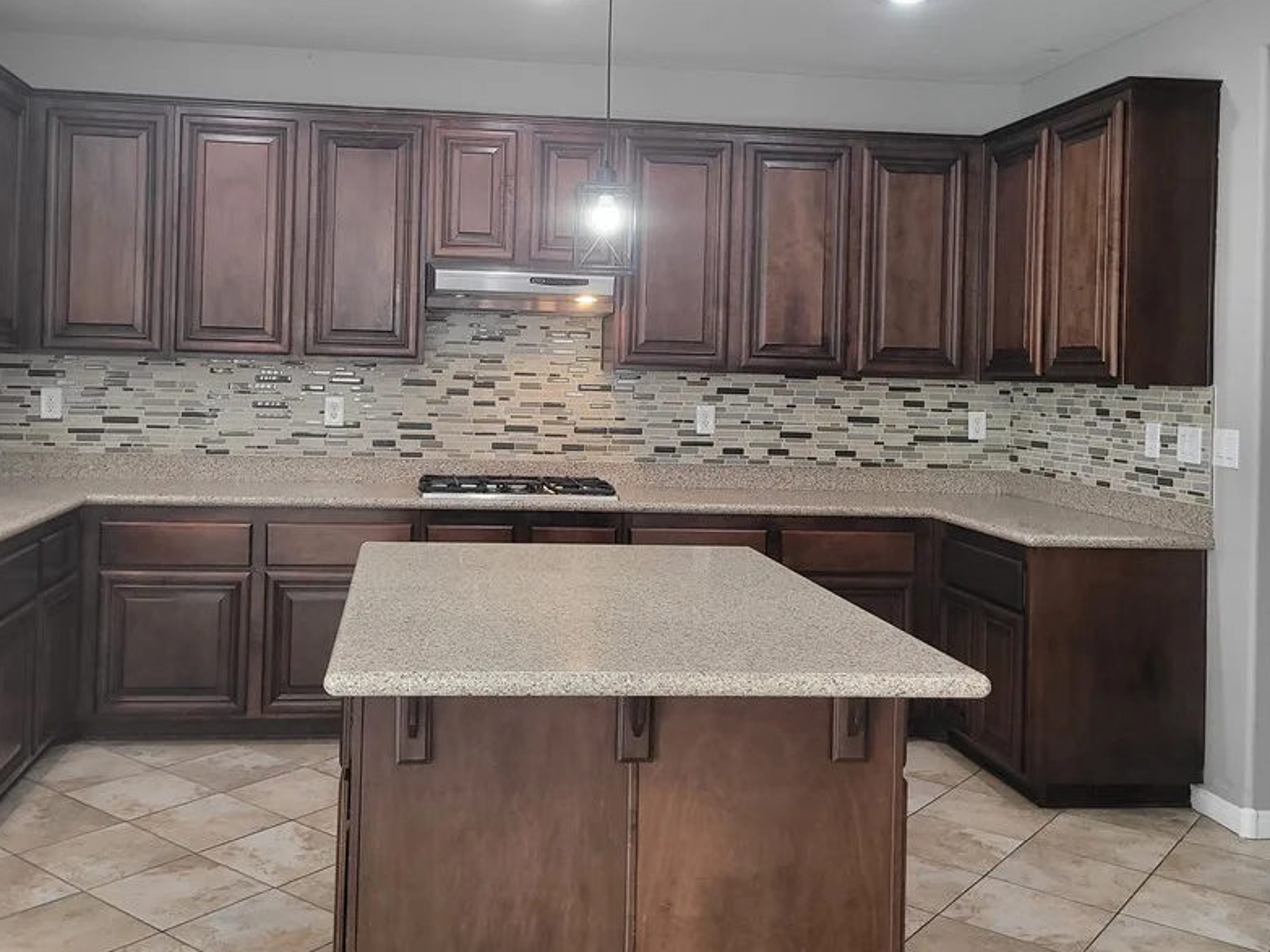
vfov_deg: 41.5
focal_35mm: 34
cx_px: 514
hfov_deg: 53.6
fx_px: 1247
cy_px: 368
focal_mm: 5.4
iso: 160
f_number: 1.8
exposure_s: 1/60
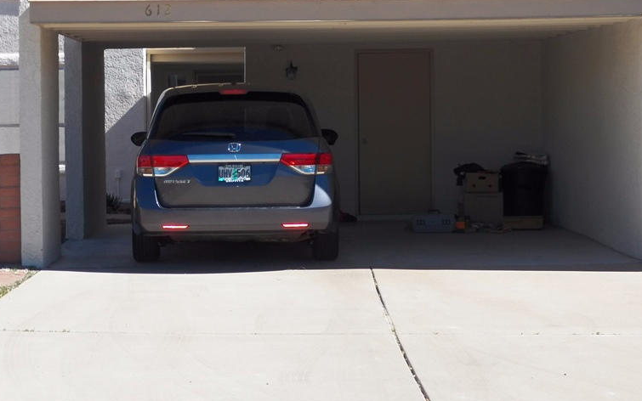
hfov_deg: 23.7
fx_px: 1522
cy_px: 133
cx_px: 222
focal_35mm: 87
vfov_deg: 15.0
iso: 125
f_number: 4
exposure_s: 1/1250
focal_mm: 11.2
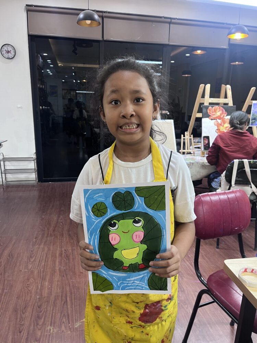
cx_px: 128
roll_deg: -0.7
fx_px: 257
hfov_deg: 53.1
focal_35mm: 26
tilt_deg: -13.6
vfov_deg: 67.3
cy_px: 172
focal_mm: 5.1
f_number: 1.6
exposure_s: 1/50
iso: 160
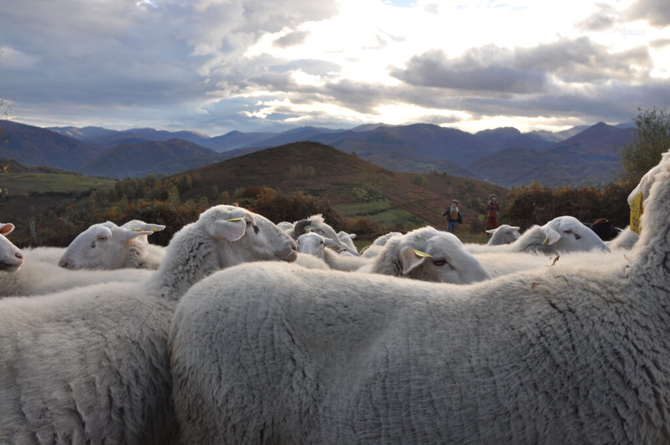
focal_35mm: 27
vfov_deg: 47.8
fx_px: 502
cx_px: 335
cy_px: 222
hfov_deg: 67.4
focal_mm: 18
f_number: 11
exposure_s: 1/125
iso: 200
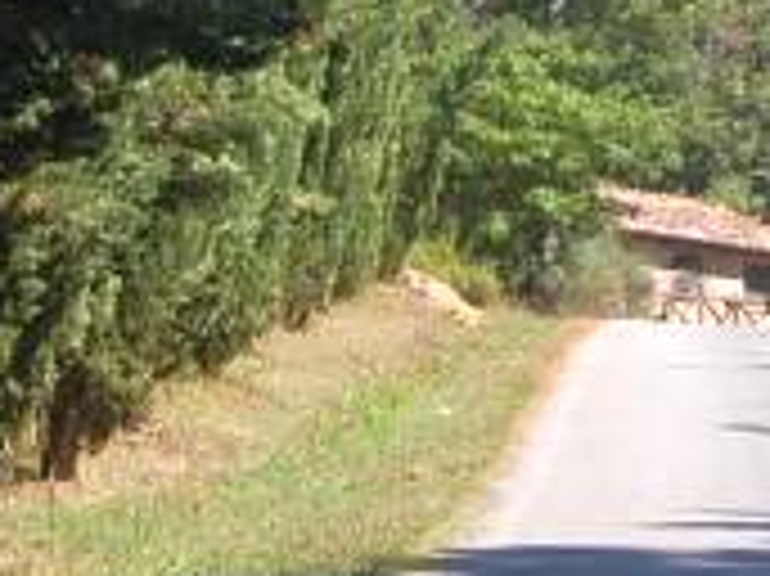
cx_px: 892
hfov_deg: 9.3
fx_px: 4690
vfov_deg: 6.9
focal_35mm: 211
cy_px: -333
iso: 360
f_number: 10
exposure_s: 1/250
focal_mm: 38
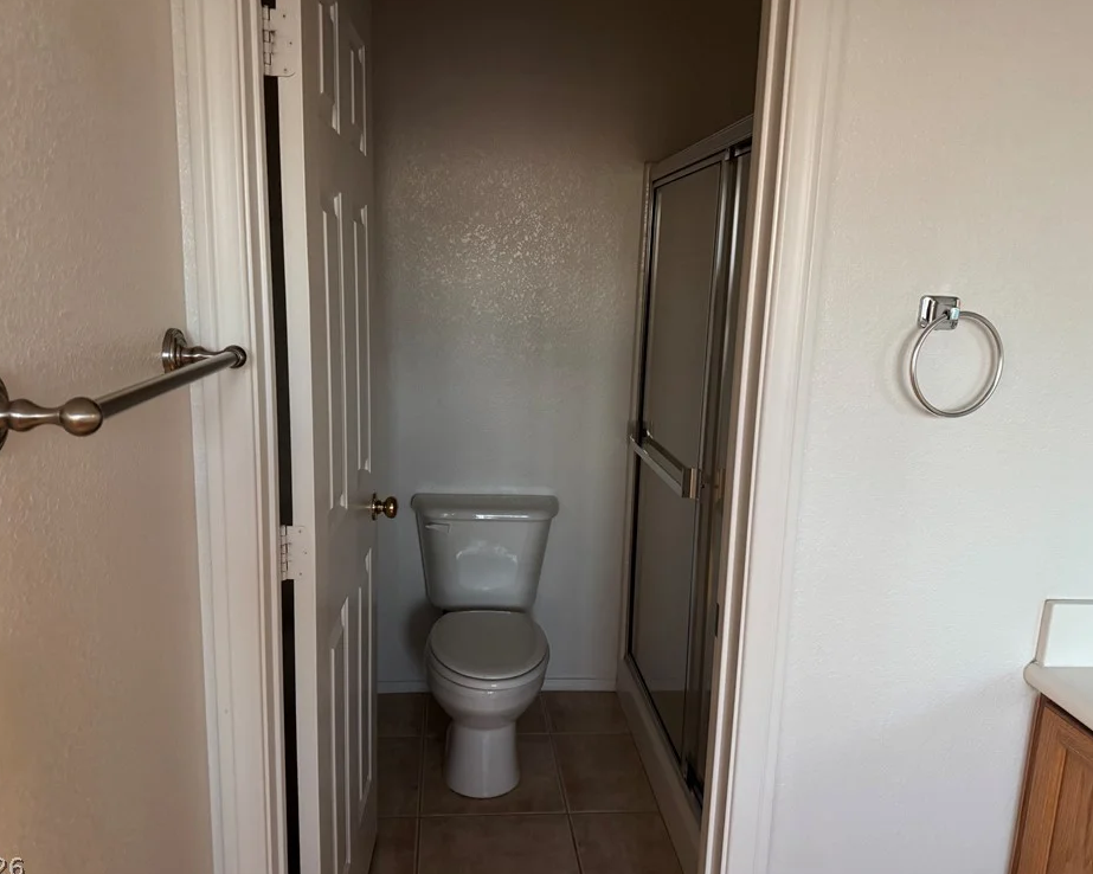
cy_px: 432
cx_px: 501
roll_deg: -0.2
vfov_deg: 54.9
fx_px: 841
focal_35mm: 26
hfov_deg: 65.9
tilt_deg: -11.9
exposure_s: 1/60
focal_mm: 6.76
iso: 400
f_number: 1.78
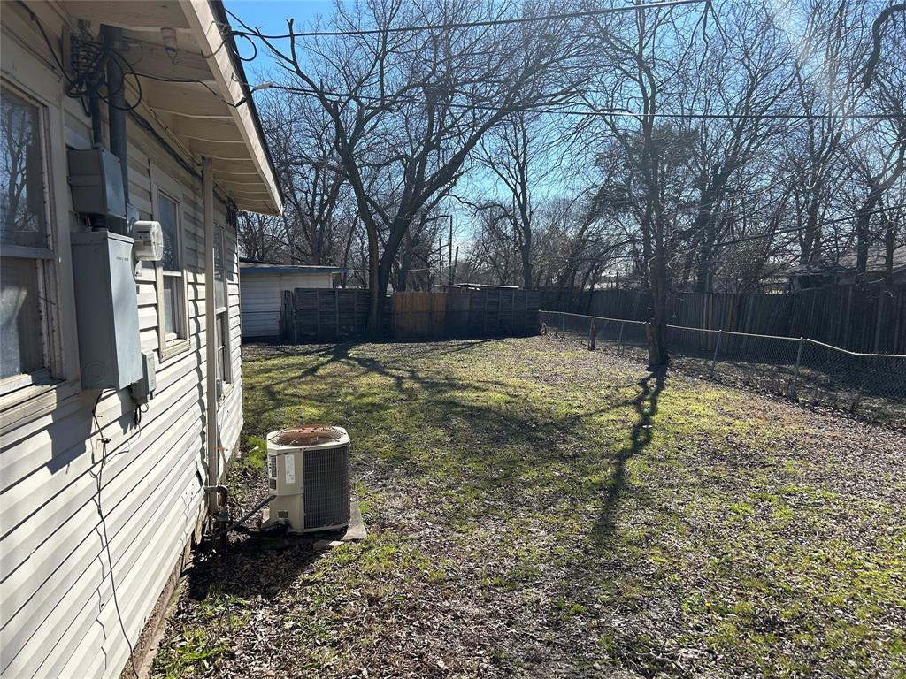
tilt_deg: -4.2
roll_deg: +0.9
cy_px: 340
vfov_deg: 53.1
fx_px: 680
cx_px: 453
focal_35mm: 26
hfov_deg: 67.3
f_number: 1.5
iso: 50
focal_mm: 5.7
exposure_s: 1/2762
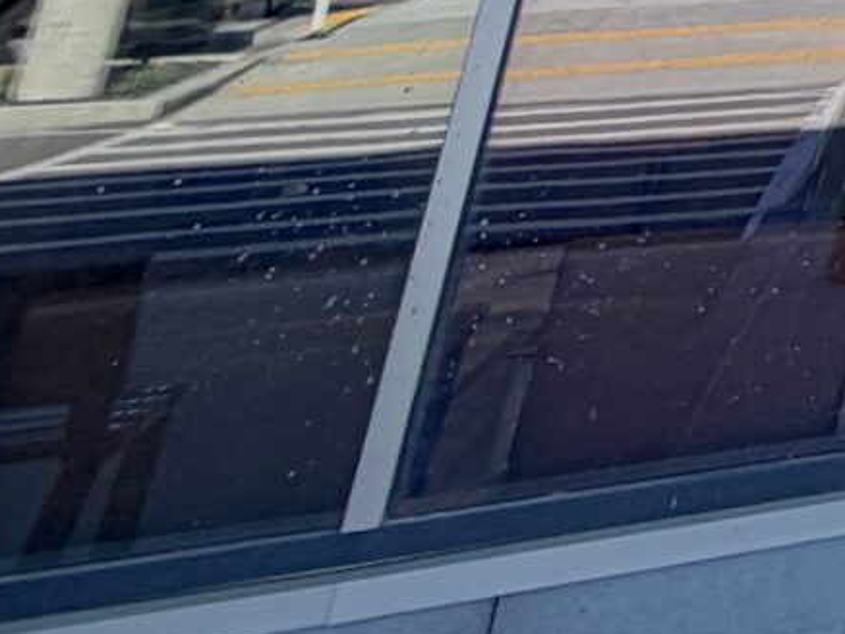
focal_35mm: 82
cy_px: -903
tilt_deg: +19.6
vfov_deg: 13.2
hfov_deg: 12.8
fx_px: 2002
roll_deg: +1.2
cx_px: 2332
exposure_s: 1/569
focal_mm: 2.22
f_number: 2.2
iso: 40
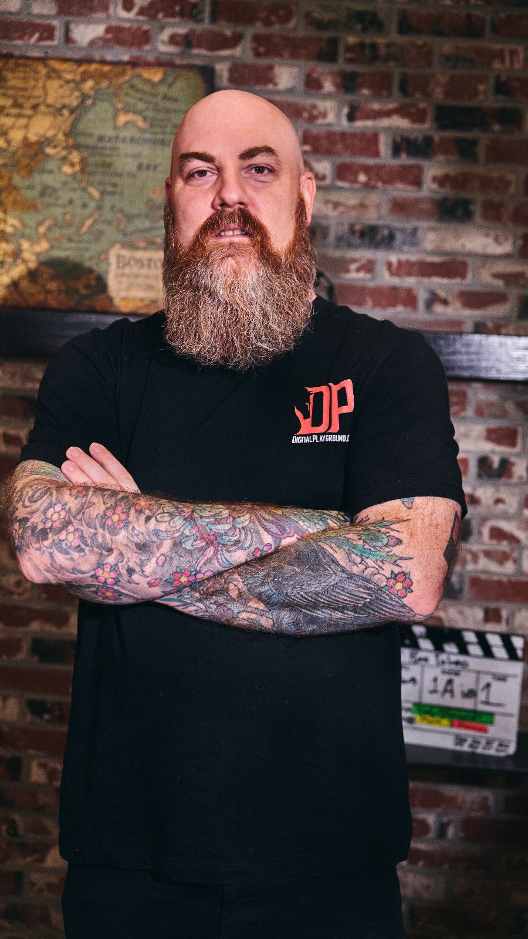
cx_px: 309
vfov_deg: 39.2
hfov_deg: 22.6
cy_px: 471
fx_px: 1319
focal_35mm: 53
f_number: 4
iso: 1600
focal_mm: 50
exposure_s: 1/250
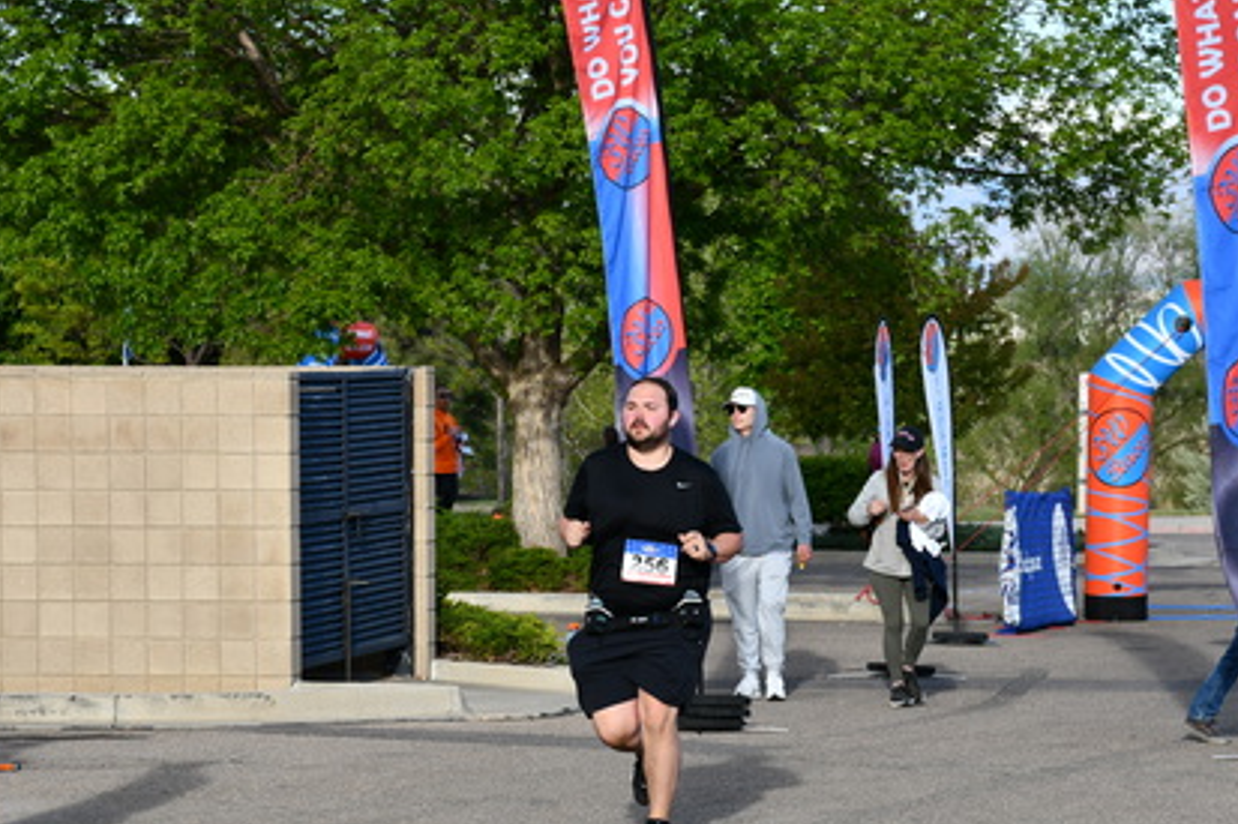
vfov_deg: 9.8
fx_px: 4812
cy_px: 535
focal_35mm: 140
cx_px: 594
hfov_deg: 14.7
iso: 180
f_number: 8
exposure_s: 1/250
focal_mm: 70
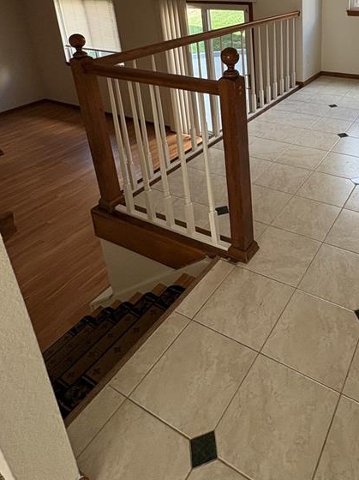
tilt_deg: -19.6
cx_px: 294
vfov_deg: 60.4
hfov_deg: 48.0
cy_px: 99
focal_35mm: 27
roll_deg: -0.1
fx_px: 374
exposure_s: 1/99
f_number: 2.2
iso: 125
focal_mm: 2.22
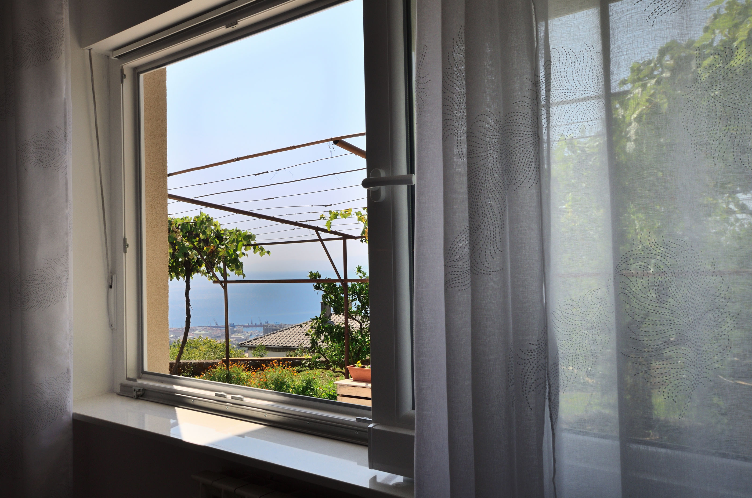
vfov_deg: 43.4
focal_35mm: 30
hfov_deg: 62.0
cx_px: 376
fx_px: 625
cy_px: 249
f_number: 11
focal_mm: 20
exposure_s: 1/200
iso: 100
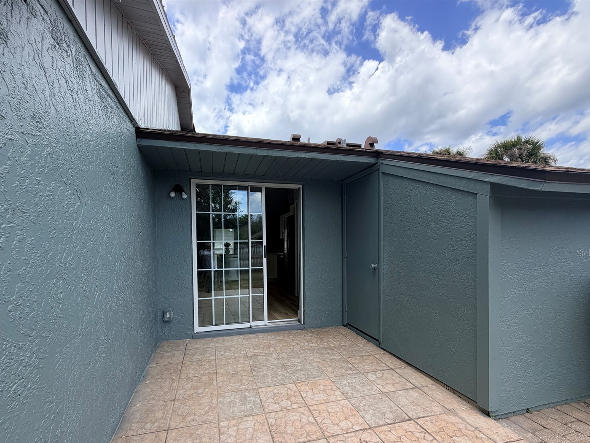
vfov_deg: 77.7
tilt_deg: -1.6
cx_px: 279
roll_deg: +1.7
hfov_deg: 94.4
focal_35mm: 16
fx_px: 273
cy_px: 253
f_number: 2.2
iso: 32
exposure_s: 1/770
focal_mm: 2.22
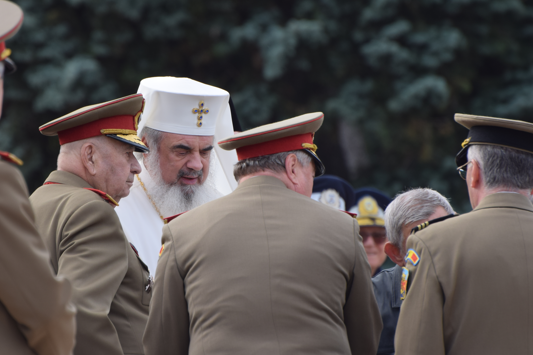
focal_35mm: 665
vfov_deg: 2.1
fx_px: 9845
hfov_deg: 3.1
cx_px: 179
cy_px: 157
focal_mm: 300
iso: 160
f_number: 5.6
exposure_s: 1/160
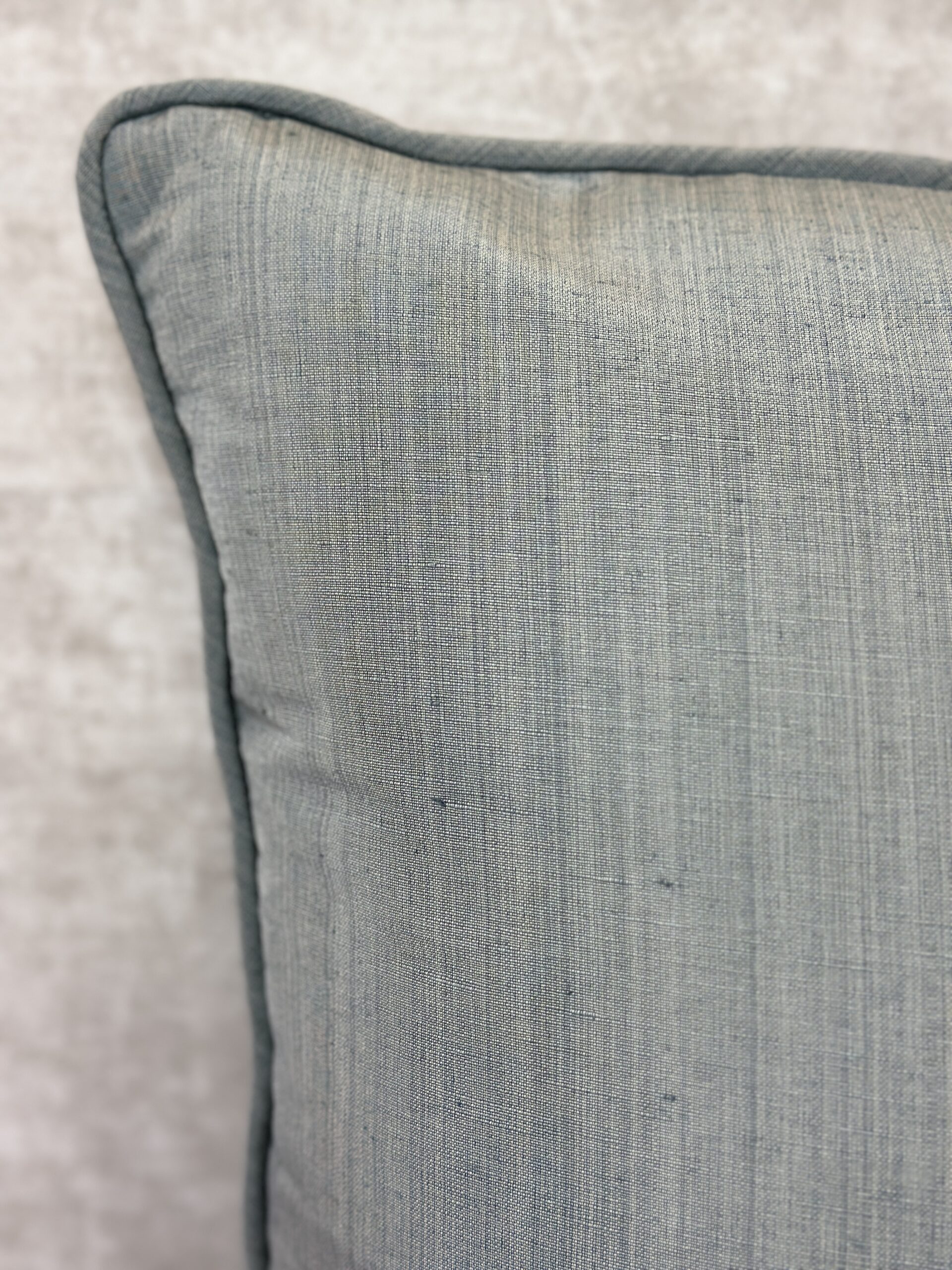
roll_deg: -0.7
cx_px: 476
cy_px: 635
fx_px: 1760
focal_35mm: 48
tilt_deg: -13.2
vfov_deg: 39.7
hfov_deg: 30.3
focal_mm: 6.86
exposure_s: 1/126
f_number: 1.78
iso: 64
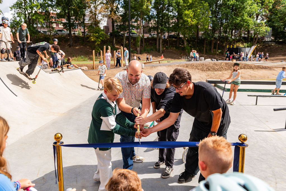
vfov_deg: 46.9
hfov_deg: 66.1
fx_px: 220
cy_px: 96
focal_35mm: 28
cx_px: 141
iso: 100
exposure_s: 1/640
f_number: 4
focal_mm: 27
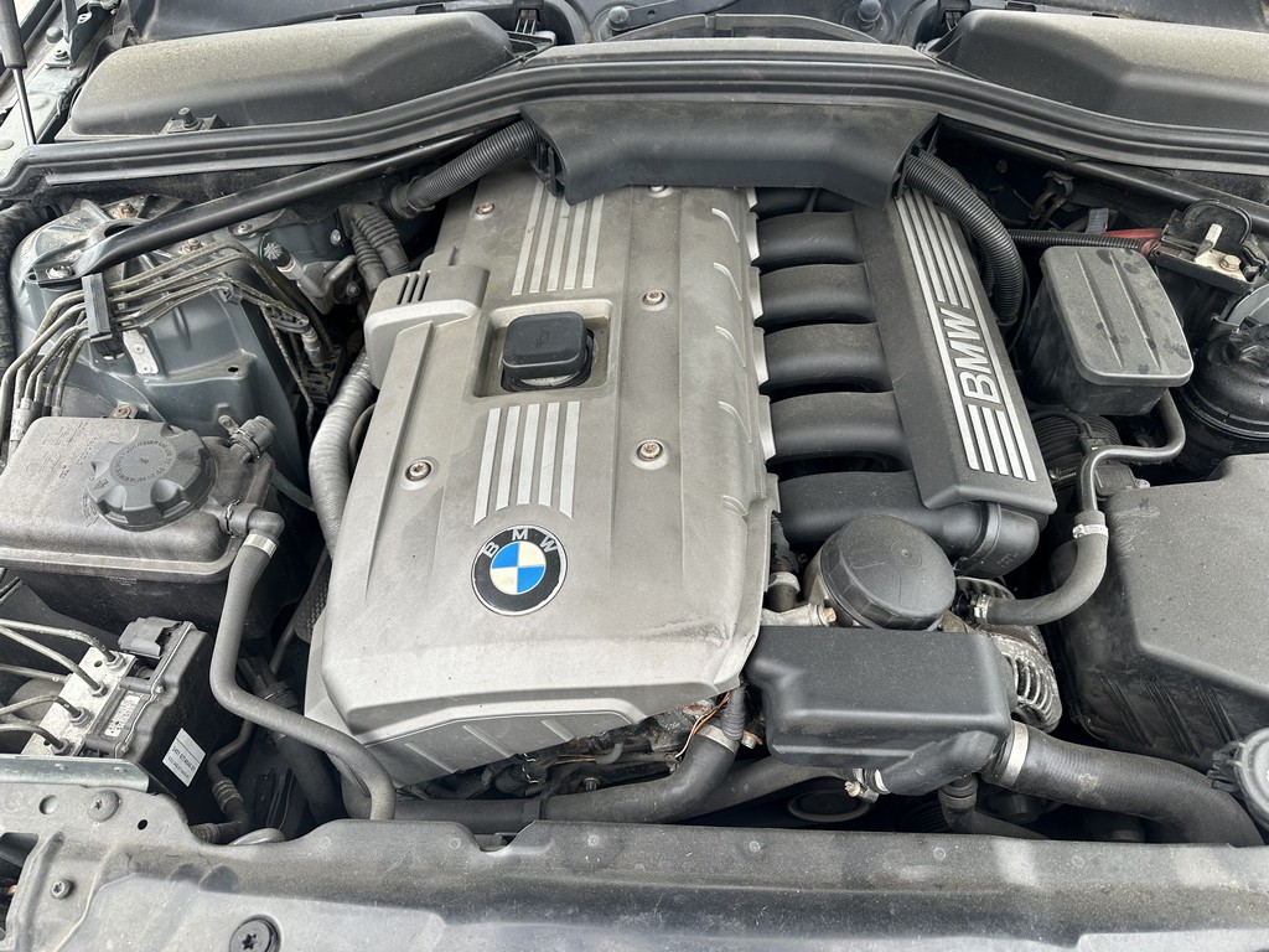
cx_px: 634
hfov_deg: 71.6
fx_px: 880
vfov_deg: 56.8
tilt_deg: -48.9
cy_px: 476
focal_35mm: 24
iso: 80
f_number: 1.78
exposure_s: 1/258
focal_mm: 6.86
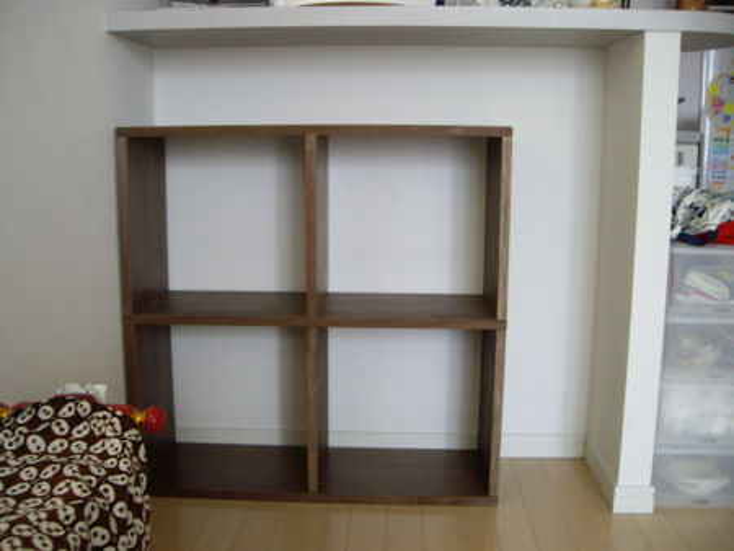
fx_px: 806
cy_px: 276
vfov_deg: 37.8
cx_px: 367
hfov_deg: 49.0
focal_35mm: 38
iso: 200
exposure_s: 1/30
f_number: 2.7
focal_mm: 6.2
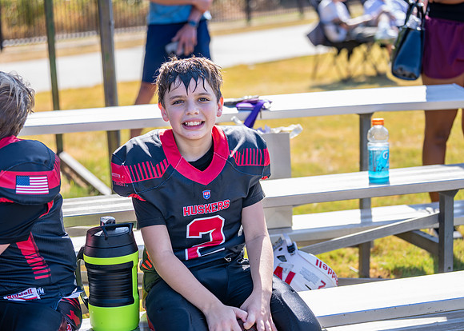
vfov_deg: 18.7
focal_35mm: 76
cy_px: 166
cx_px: 219
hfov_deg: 26.0
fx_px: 1004
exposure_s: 1/640
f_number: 2.8
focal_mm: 70
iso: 160
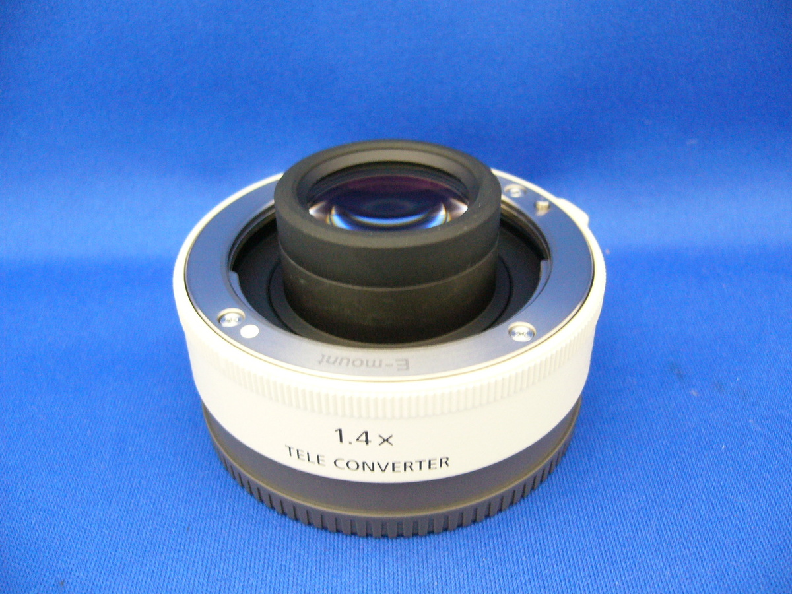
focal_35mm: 35
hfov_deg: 52.6
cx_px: 396
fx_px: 801
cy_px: 297
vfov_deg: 40.7
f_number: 2.8
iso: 200
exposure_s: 1/8
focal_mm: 5.8
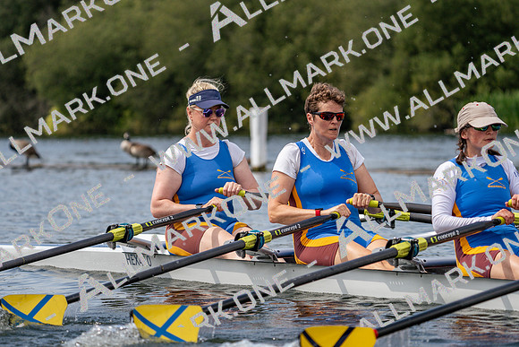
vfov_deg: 6.3
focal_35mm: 218
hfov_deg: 9.4
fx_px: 3143
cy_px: 174
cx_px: 260
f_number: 5.6
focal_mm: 218
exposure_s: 1/1600
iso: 250
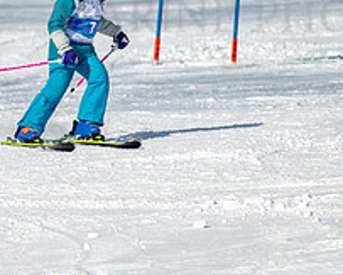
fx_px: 14822
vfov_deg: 1.1
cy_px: 41
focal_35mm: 1458
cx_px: 87
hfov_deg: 1.3
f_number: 2.8
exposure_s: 1/6400
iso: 100
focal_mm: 300
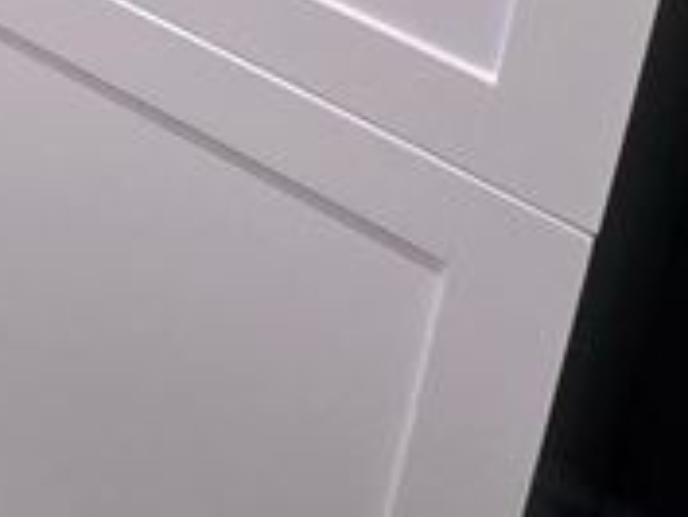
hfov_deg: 14.9
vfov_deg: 11.2
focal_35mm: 94
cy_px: -947
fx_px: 1870
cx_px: -863
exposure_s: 1/60
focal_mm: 2.2
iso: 320
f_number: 1.9
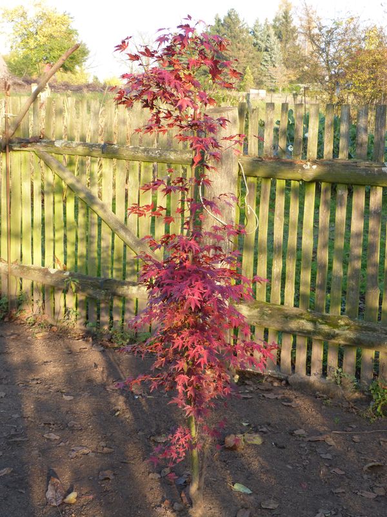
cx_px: 194
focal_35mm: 56
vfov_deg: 34.3
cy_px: 258
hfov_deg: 26.1
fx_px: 835
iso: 100
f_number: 3.2
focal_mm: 10
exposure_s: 1/125
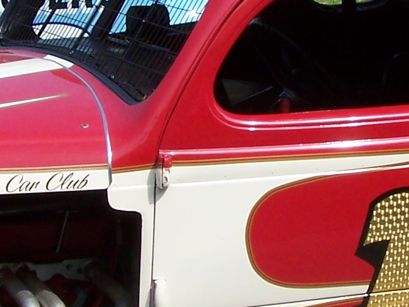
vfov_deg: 10.0
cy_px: 120
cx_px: 272
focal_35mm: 148
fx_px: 1750
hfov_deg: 13.3
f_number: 4
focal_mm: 6.3
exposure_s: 1/500
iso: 80
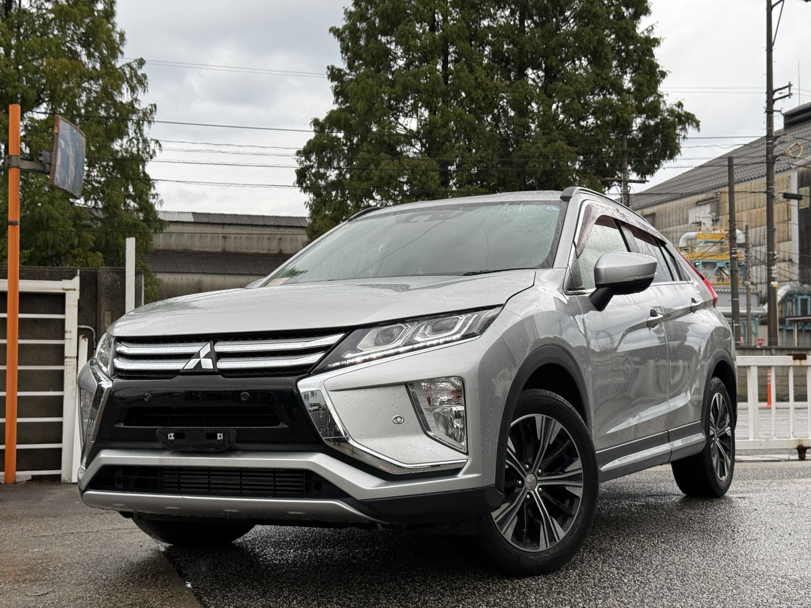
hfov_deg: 39.7
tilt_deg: +4.0
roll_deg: +0.5
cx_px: 406
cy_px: 304
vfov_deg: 30.3
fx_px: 1125
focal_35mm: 48
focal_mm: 6.76
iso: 64
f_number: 1.78
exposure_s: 1/534
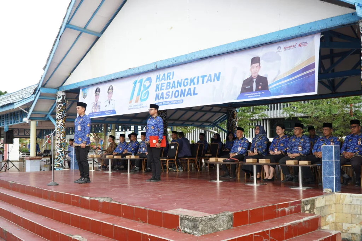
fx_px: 332
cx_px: 181
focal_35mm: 33
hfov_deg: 57.2
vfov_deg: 40.0
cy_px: 120
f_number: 6.3
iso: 200
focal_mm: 22
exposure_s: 1/100
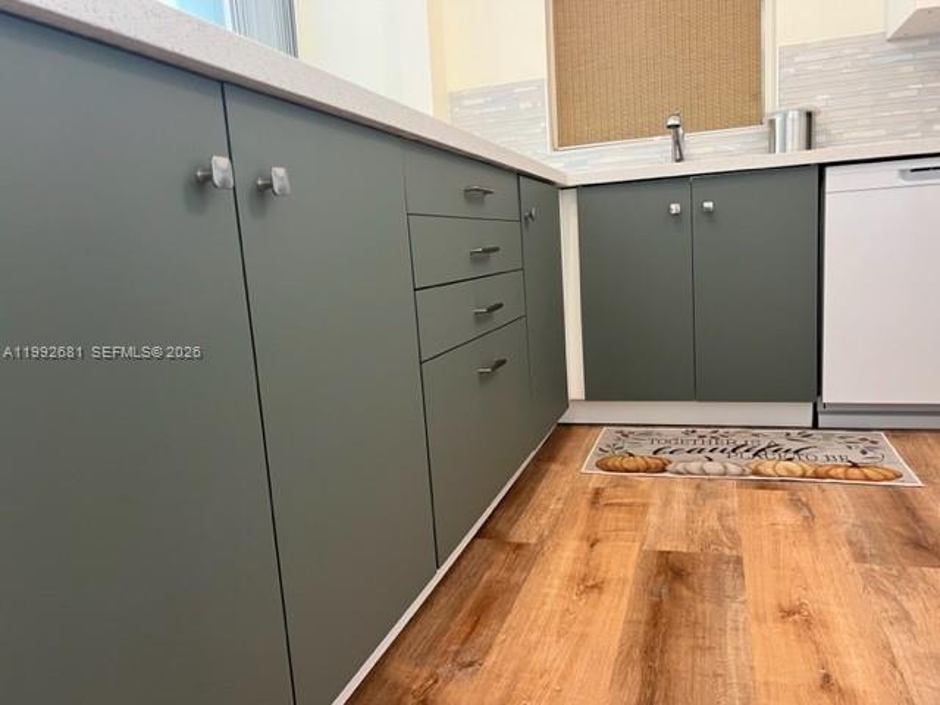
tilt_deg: -10.2
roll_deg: +2.9
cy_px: 352
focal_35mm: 26
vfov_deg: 53.1
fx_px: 706
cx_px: 470
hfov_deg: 67.3
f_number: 1.5
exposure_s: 1/90
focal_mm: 5.7
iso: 125
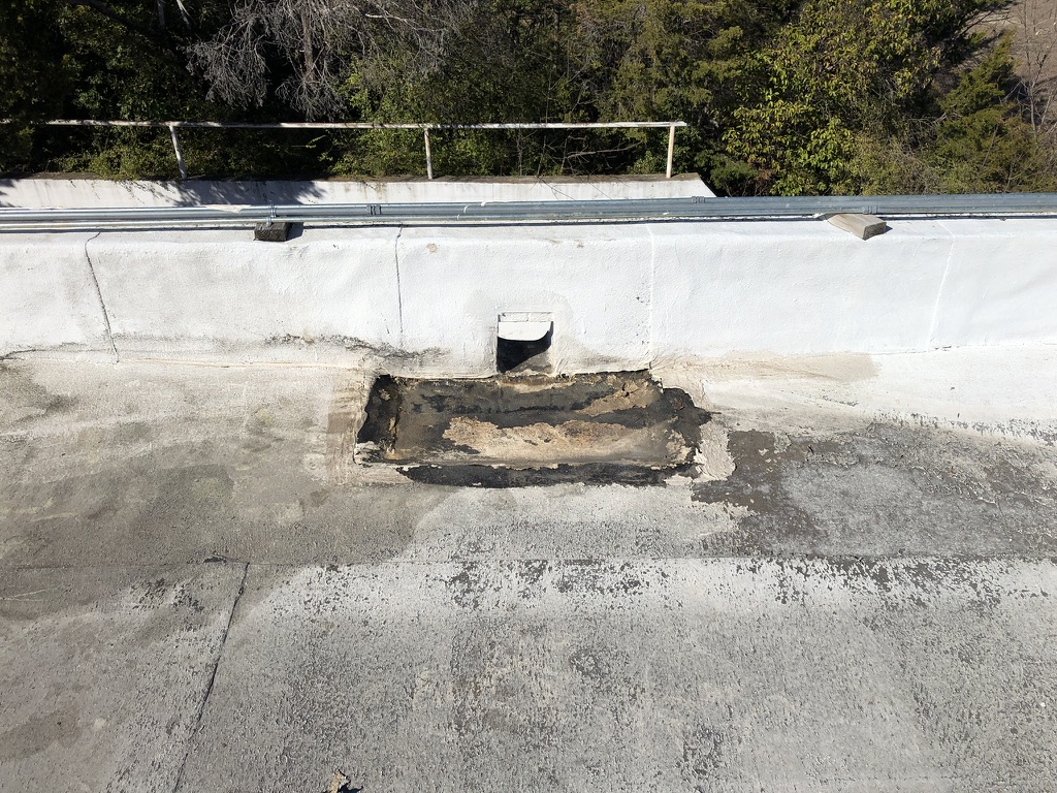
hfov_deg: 63.4
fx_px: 855
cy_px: 396
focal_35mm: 28
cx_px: 528
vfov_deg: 49.7
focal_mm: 4
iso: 25
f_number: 1.8
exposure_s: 1/5348
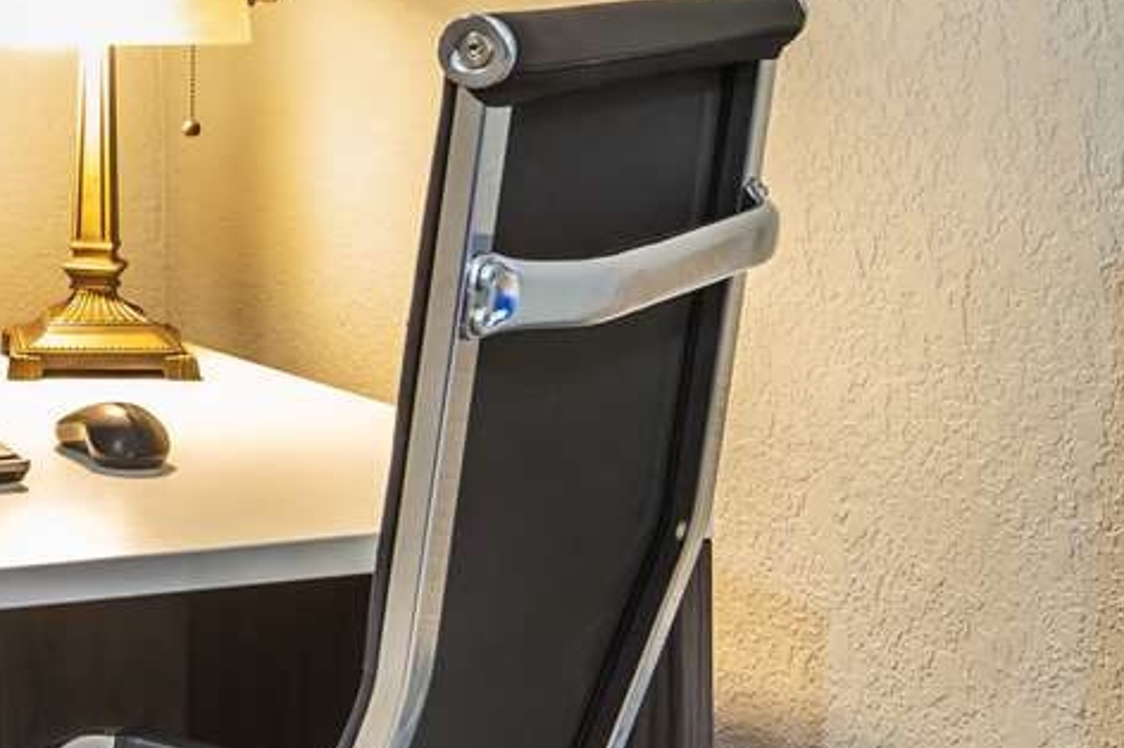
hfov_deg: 20.1
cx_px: -511
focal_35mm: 89
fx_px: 2777
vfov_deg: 15.2
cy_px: 142
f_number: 10
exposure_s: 1
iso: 160
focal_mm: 28
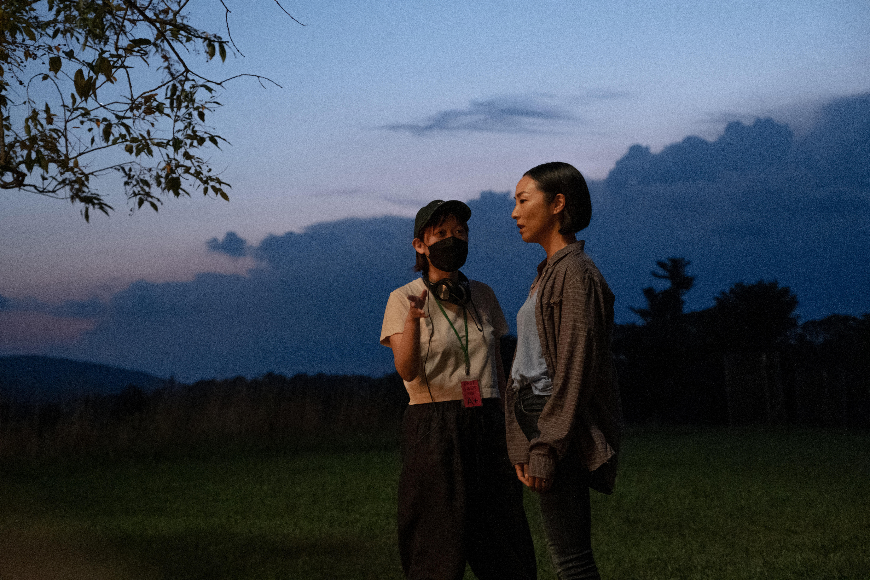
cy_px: 290
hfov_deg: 31.4
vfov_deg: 21.2
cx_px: 435
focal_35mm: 64
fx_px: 1547
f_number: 2.8
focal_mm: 42.7
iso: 4000
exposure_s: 1/125
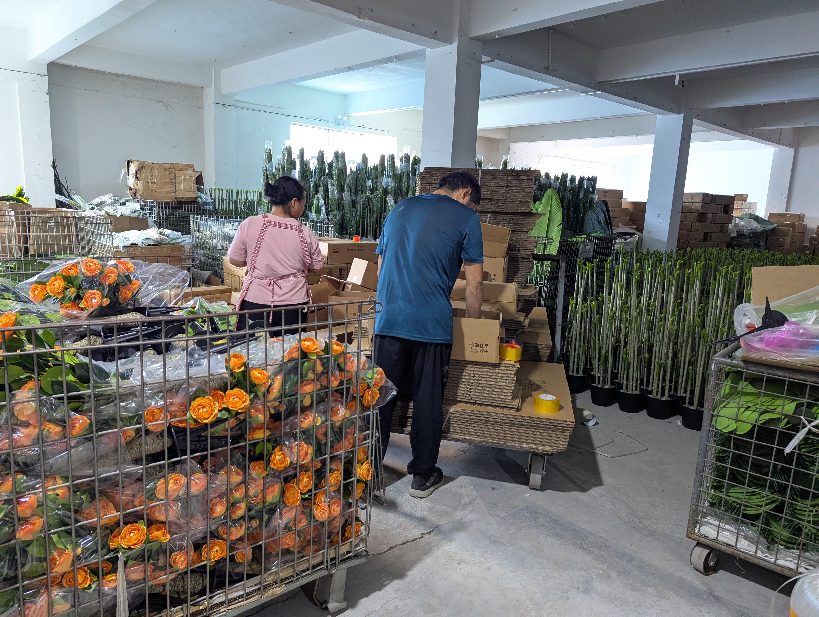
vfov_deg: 56.9
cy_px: 308
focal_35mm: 24
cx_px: 410
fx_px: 569
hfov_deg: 71.5
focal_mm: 6.81
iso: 556
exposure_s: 1/100
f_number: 1.85
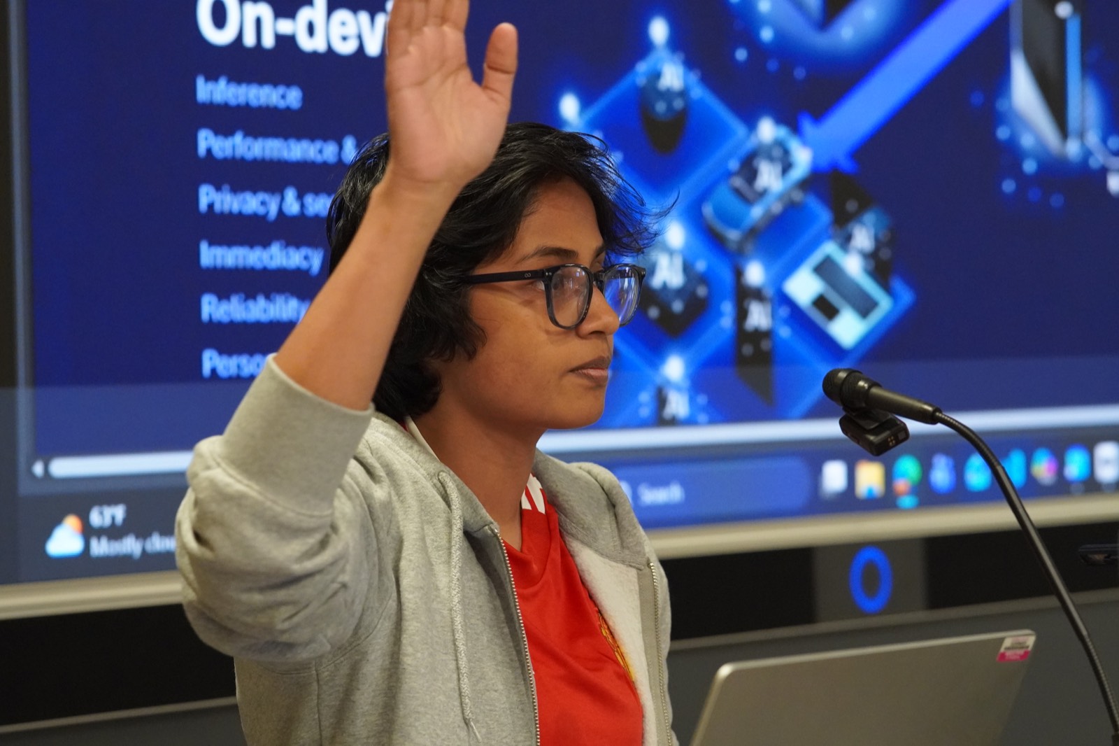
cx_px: 560
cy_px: 373
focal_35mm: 112
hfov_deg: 18.2
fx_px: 3496
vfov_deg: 12.2
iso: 4000
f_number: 4
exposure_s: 1/160
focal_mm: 75
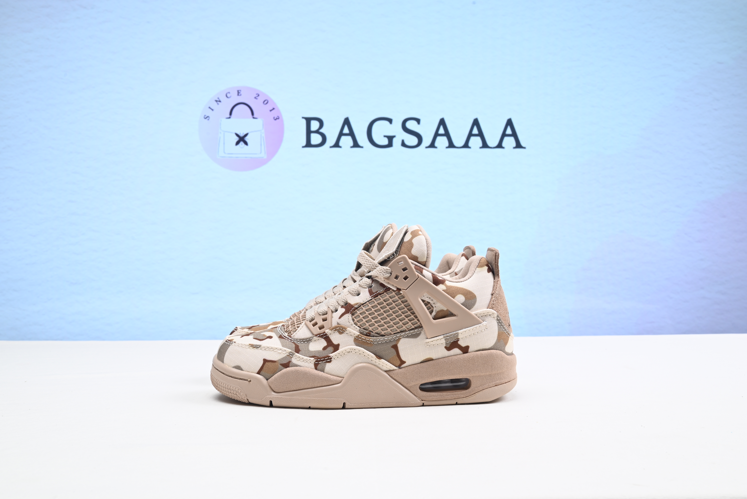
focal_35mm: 37
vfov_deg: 36.0
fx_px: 768
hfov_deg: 51.9
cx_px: 374
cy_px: 250
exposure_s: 1/2
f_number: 16
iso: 100
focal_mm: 37
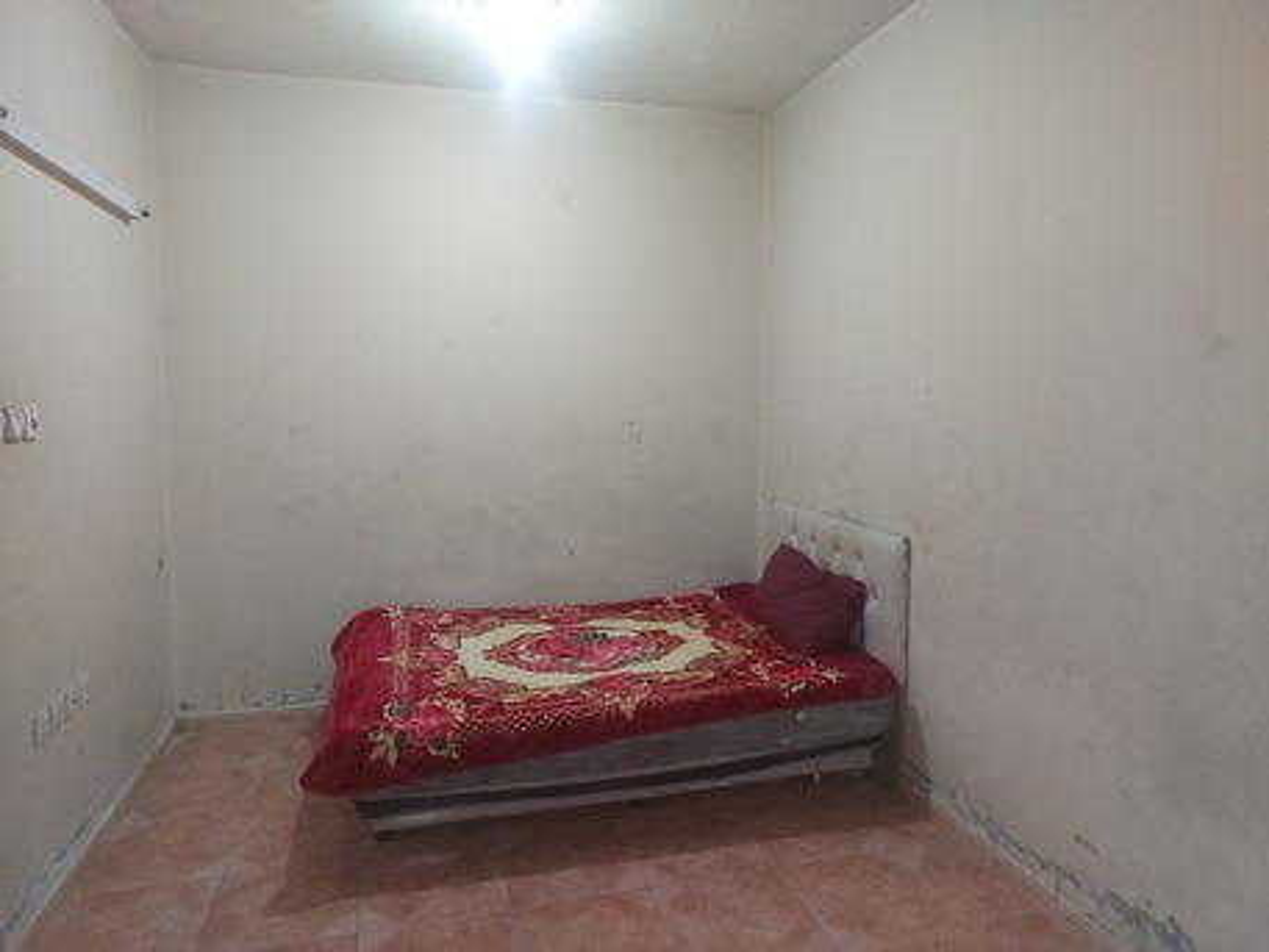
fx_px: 843
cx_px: 634
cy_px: 476
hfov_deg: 73.9
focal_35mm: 23
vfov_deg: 58.9
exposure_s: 1/50
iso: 500
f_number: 1.8
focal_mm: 5.06
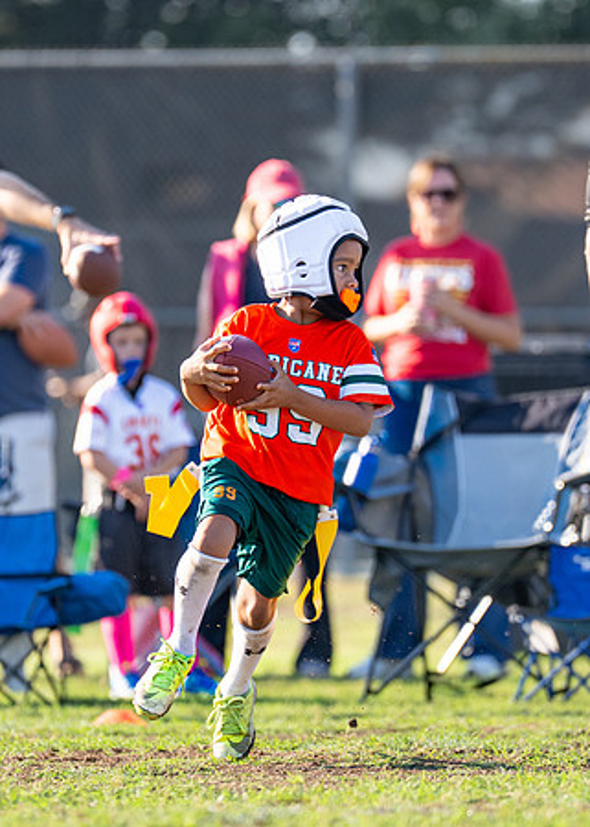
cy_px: 420
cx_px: 286
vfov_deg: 3.9
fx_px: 12123
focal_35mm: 516
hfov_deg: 2.8
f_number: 2.8
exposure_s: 1/1600
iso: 250
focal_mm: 200
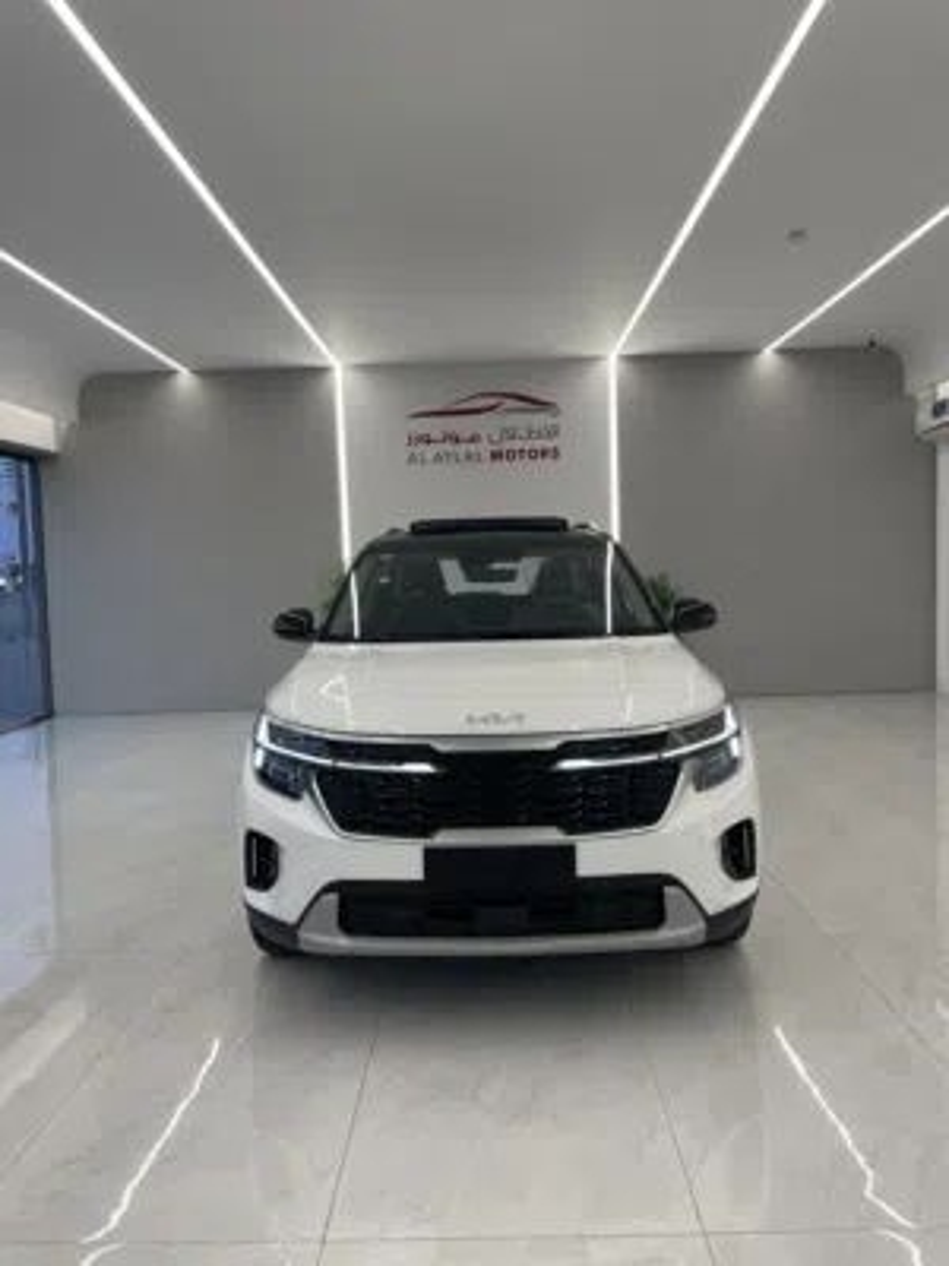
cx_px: 474
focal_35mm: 26
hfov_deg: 53.1
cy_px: 633
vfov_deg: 67.3
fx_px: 950
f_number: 1.6
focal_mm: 4.2
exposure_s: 1/100
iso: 64
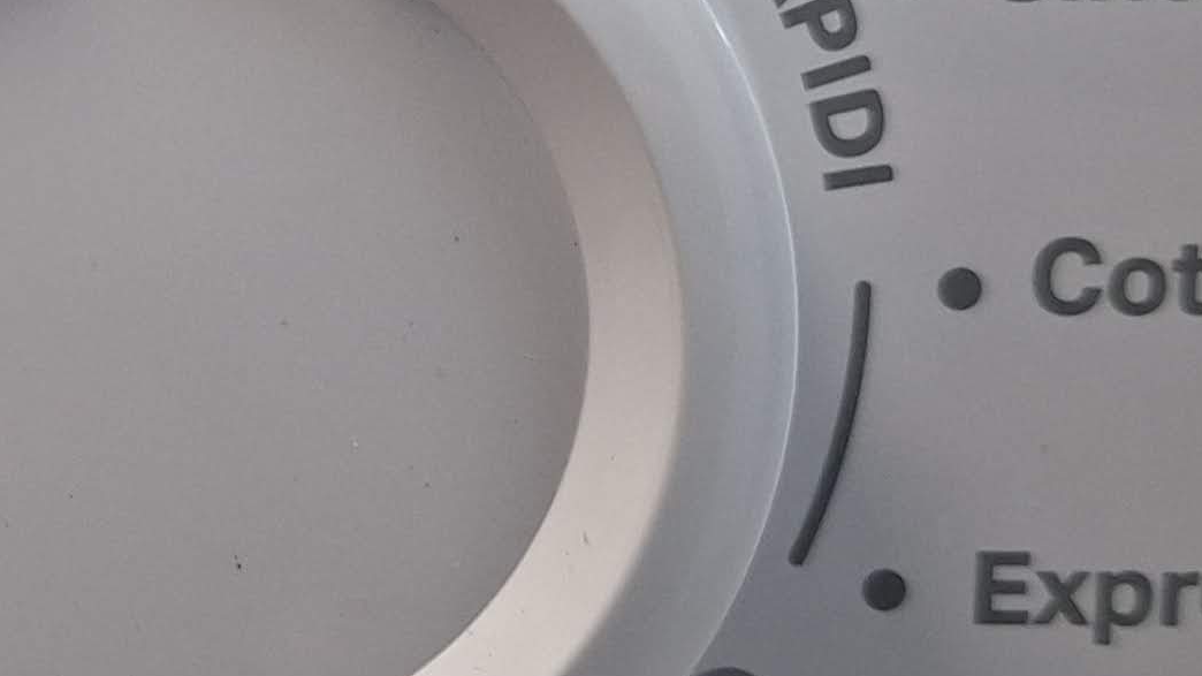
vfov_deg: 12.6
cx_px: -93
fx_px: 3059
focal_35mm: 96
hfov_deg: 21.2
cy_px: 173
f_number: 1.8
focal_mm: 5.54
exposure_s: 1/50
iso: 250
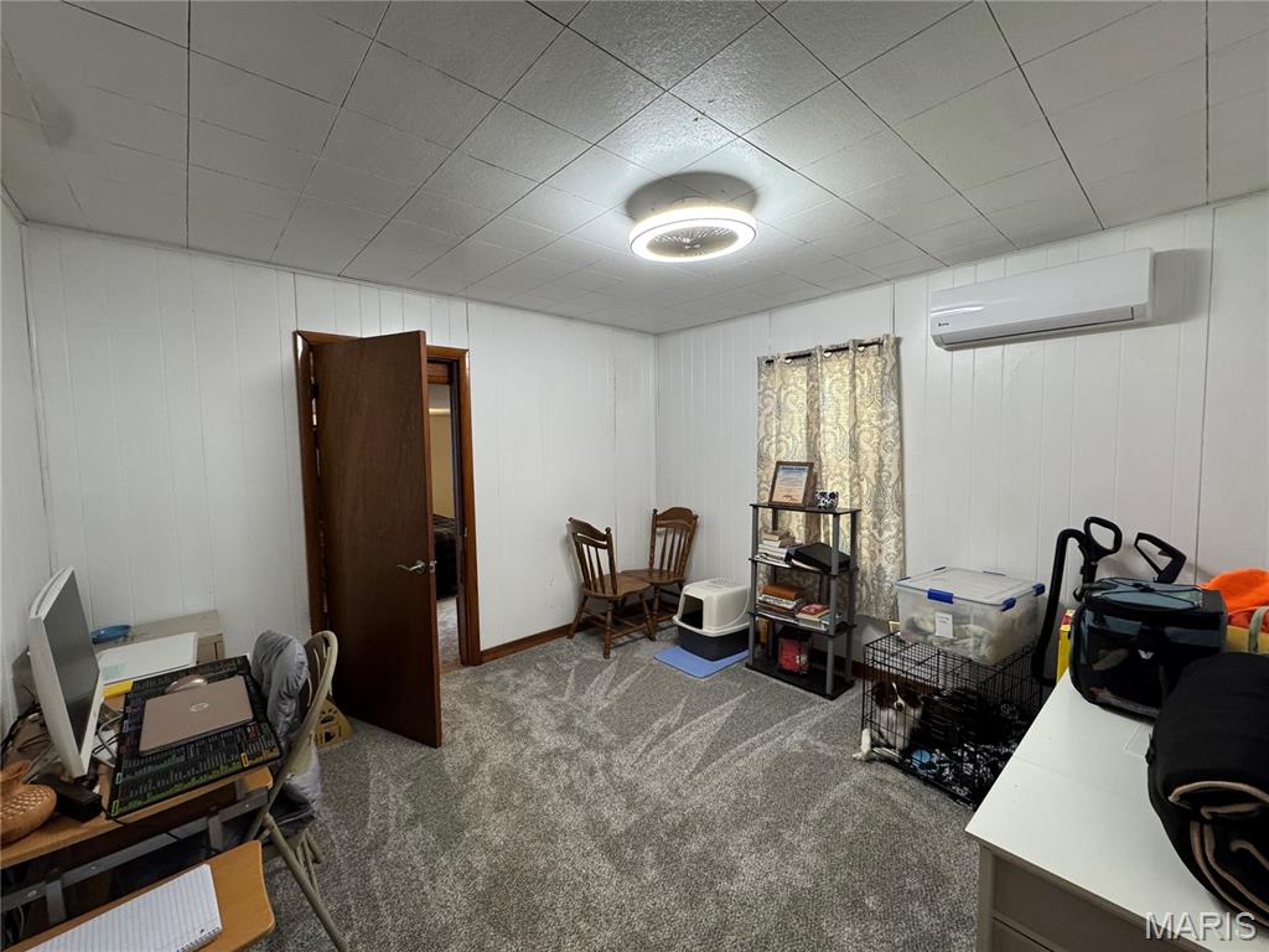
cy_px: 476
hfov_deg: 102.1
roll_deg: +1.0
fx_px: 513
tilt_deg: -3.5
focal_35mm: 14
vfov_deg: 85.7
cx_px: 634
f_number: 2.2
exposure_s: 1/60
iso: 320
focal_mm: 2.22
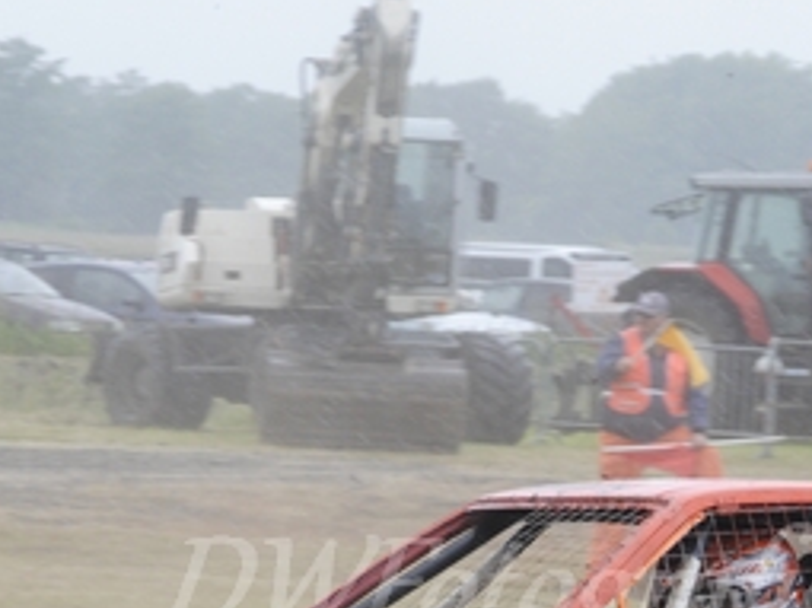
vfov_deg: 3.7
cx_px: 592
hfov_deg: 5.0
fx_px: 9355
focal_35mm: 399
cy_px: 586
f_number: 5.3
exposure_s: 1/500
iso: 500
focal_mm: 110
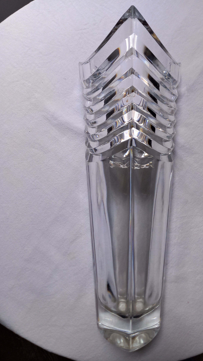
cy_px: 180
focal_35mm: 28
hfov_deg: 41.0
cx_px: 135
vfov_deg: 67.9
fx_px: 268
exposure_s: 1/50
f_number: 1.8
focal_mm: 4.65
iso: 125
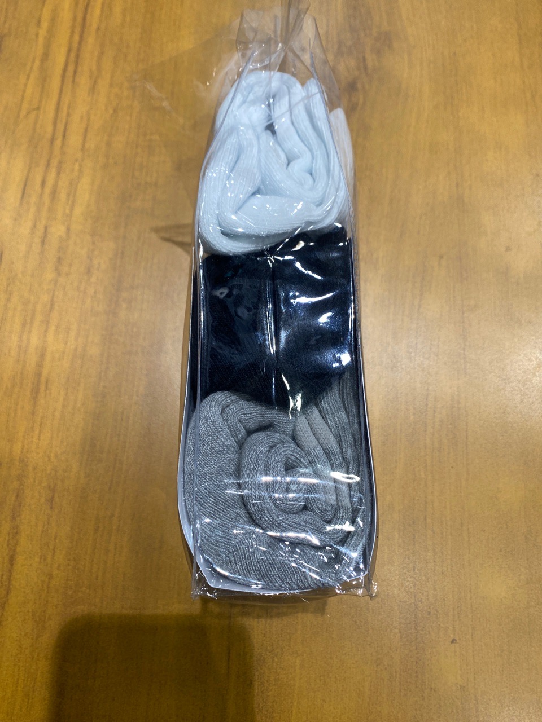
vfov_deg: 67.3
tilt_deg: -76.2
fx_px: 543
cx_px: 271
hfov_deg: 53.1
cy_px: 361
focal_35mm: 26
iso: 64
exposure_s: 1/100
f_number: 1.8
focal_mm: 4.25
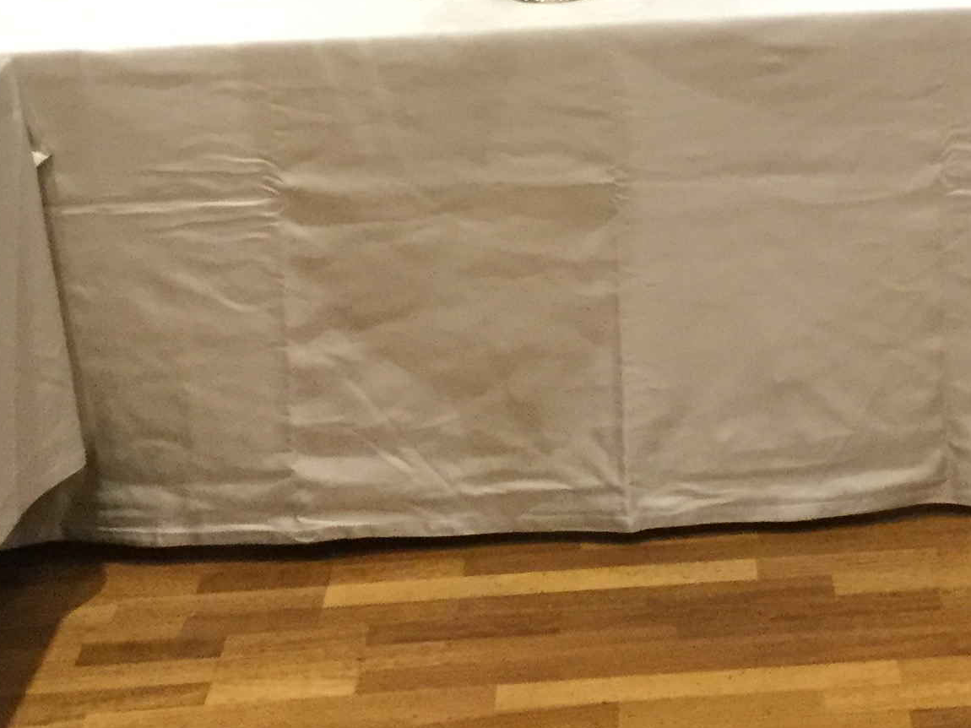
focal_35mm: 88
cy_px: 90
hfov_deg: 22.0
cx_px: 757
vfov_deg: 16.6
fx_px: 2468
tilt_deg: -12.8
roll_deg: +1.0
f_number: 2.4
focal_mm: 3.3
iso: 250
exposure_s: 1/33
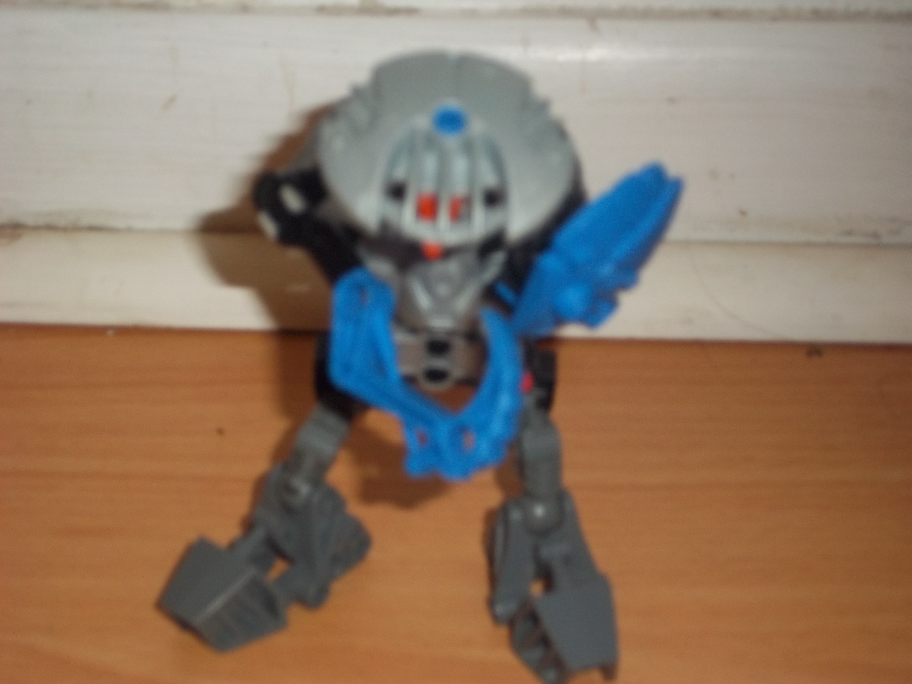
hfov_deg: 27.8
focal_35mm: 70
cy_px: 342
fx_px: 1844
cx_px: 456
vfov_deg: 21.0
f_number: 4.4
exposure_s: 1/50
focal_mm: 12.5
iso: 160
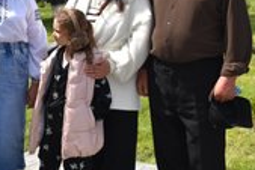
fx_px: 503
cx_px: 11
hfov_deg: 27.1
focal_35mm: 71
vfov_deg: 19.0
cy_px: 34
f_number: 10
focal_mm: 20
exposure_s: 1/400
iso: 200
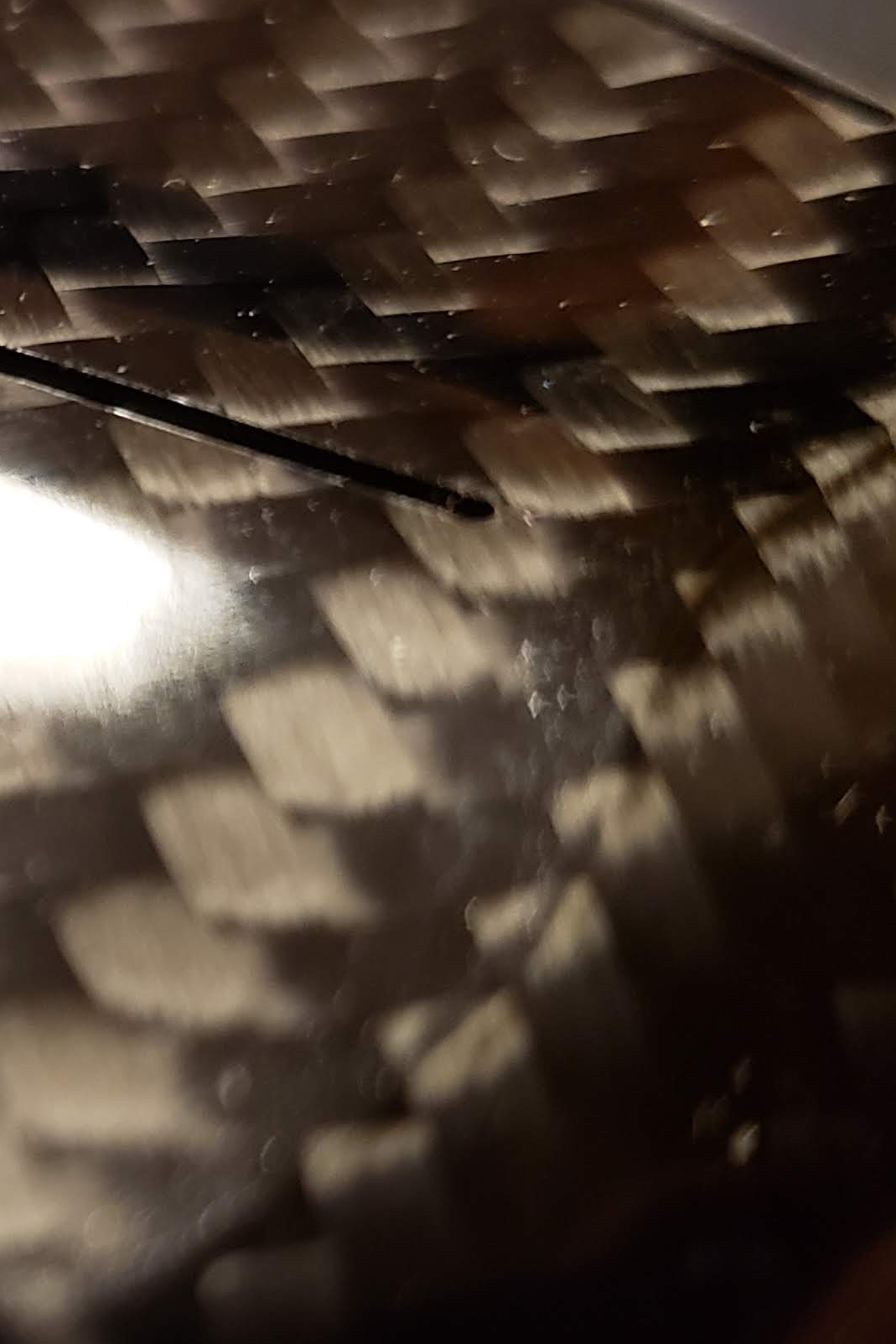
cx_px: -388
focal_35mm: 68
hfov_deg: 18.1
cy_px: 755
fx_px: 2538
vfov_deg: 29.6
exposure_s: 1/20
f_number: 1.5
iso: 250
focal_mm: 4.3
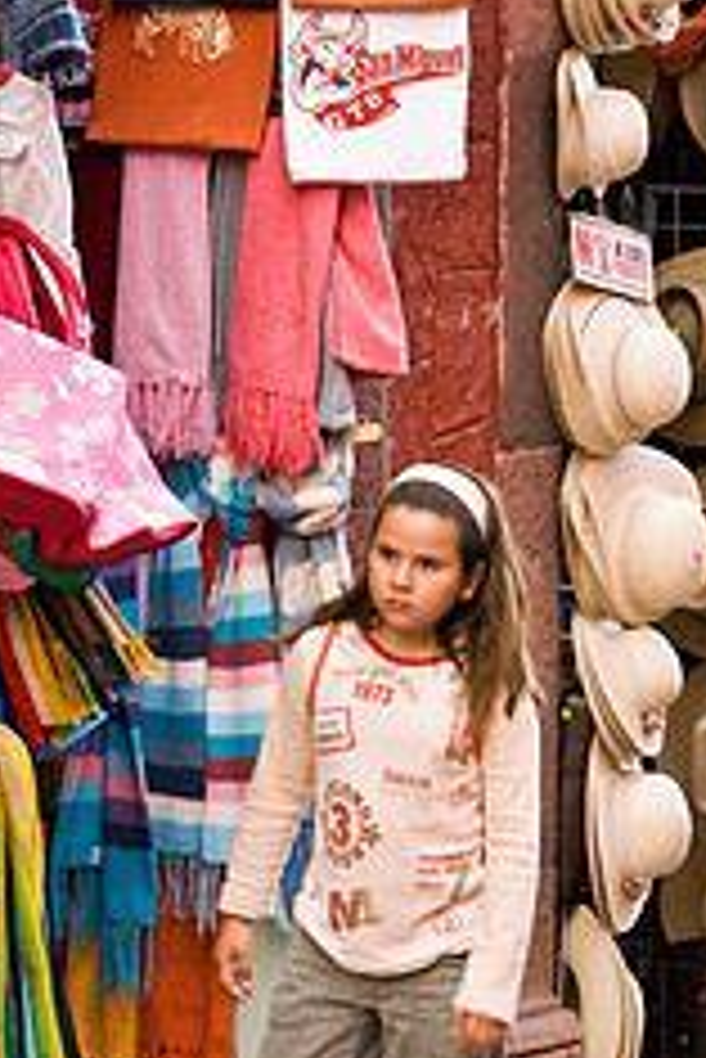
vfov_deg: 6.0
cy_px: 554
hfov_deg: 4.0
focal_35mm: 345
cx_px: 214
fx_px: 10133
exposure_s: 1/30
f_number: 9
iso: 1600
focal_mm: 120
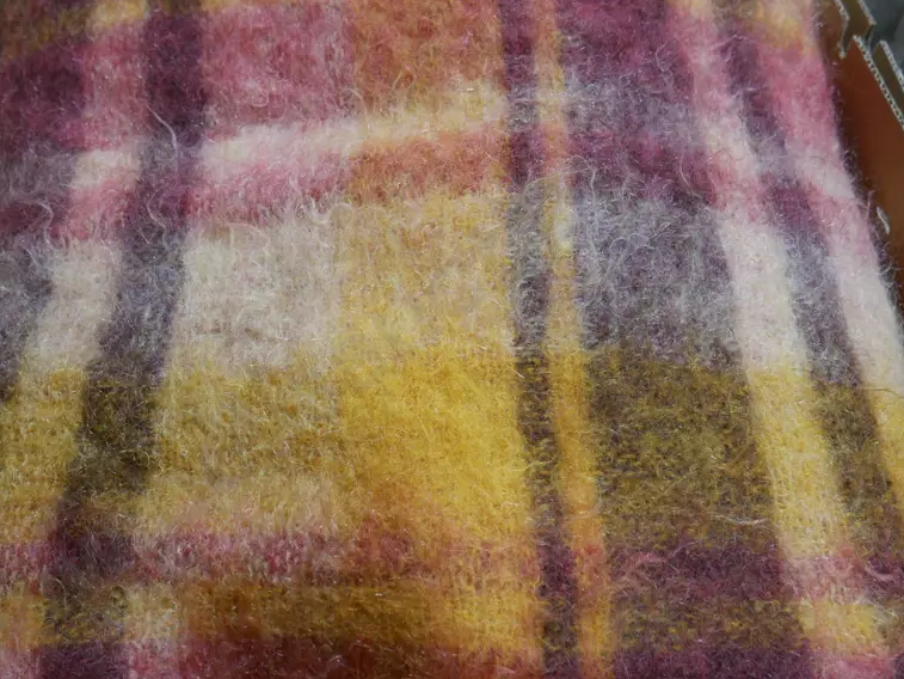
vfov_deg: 31.5
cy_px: 319
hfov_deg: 41.2
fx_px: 1201
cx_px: 416
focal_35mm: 46
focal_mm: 17
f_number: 4
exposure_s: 1/60
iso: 200
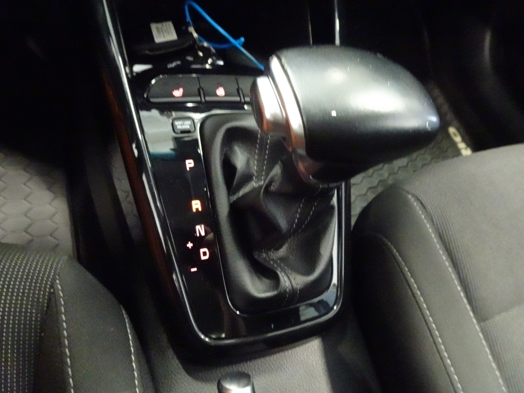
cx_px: 262
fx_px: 363
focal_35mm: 24
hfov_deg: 71.6
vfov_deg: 56.8
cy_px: 196
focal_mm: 4.25
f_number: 3.5
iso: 3200
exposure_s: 1/10
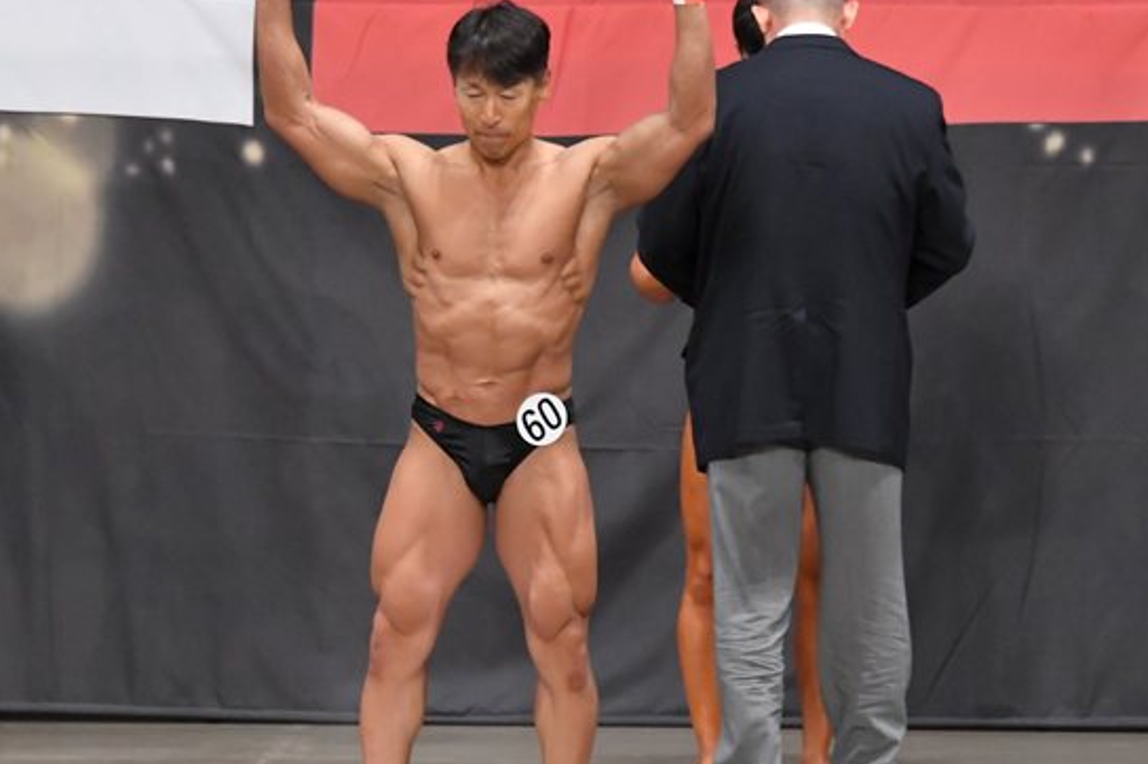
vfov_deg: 4.8
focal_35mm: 288
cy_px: 437
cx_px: 546
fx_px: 9178
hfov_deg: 7.2
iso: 6400
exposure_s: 1/400
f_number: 5.6
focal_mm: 135
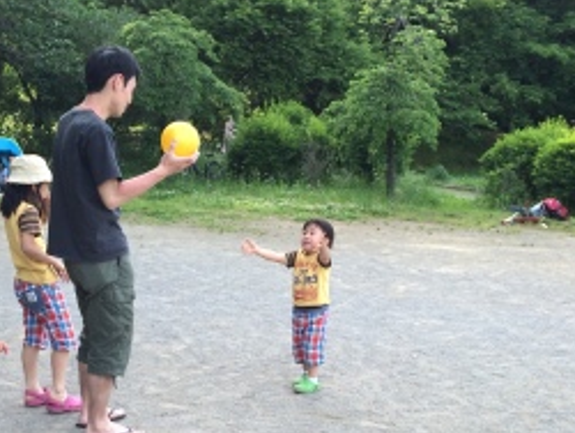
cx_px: 258
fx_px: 998
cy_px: 363
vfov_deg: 24.0
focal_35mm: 60
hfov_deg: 32.1
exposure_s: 1/311
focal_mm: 4.12
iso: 32
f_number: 2.2
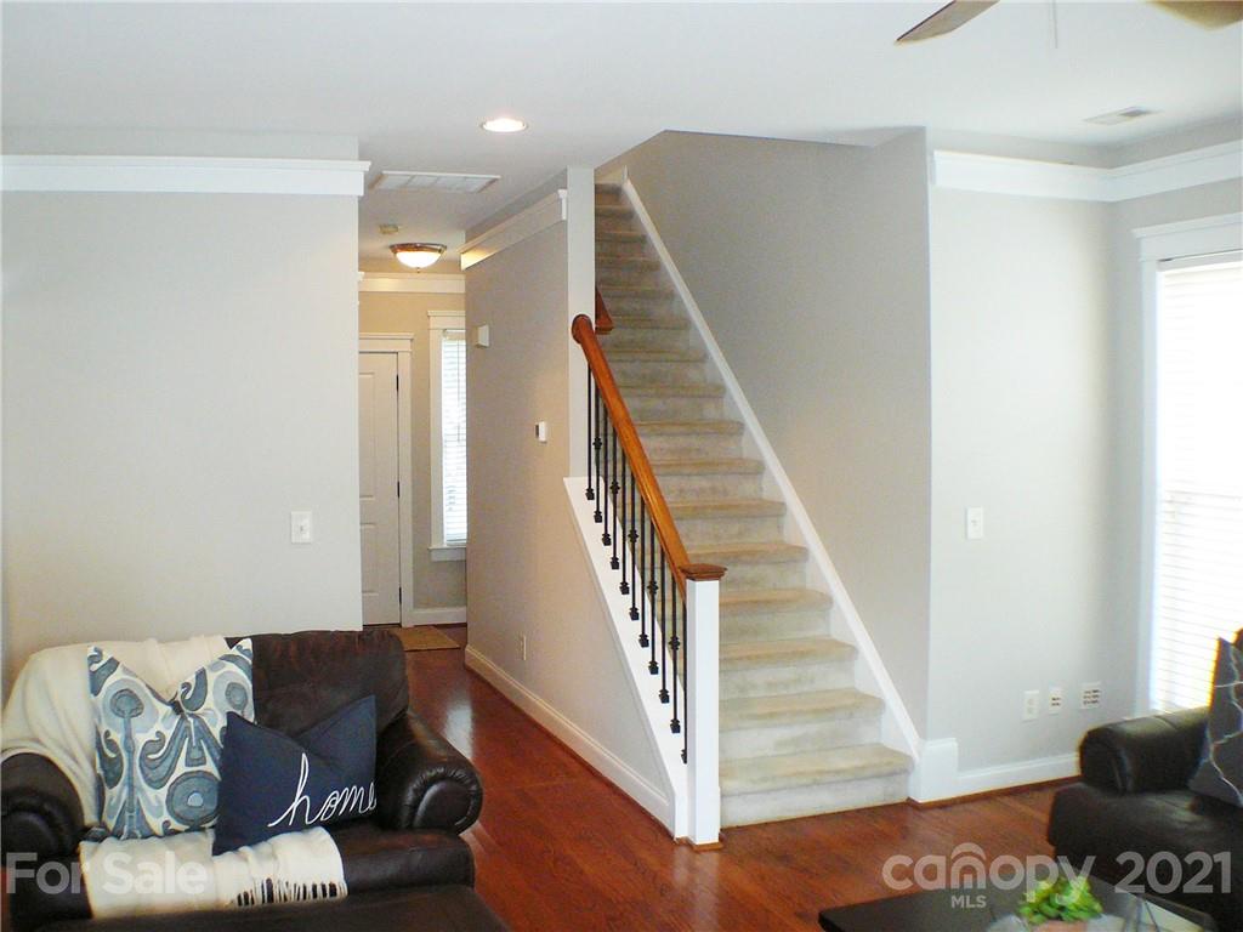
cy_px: 466
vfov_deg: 30.9
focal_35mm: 47
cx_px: 622
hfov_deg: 40.4
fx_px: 1688
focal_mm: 7
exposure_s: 1/30
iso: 200
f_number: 3.3
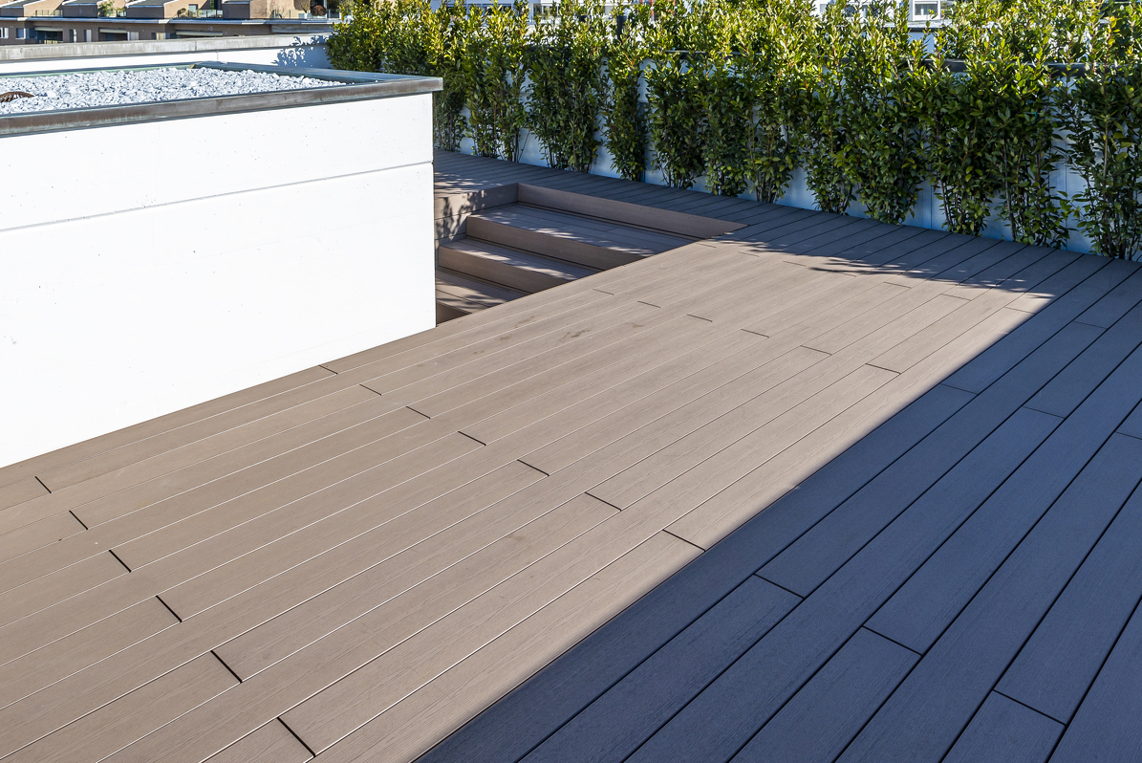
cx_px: 586
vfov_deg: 39.0
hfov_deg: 61.9
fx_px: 952
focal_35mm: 30
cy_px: 12
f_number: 9
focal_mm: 14
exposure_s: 1/160
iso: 100
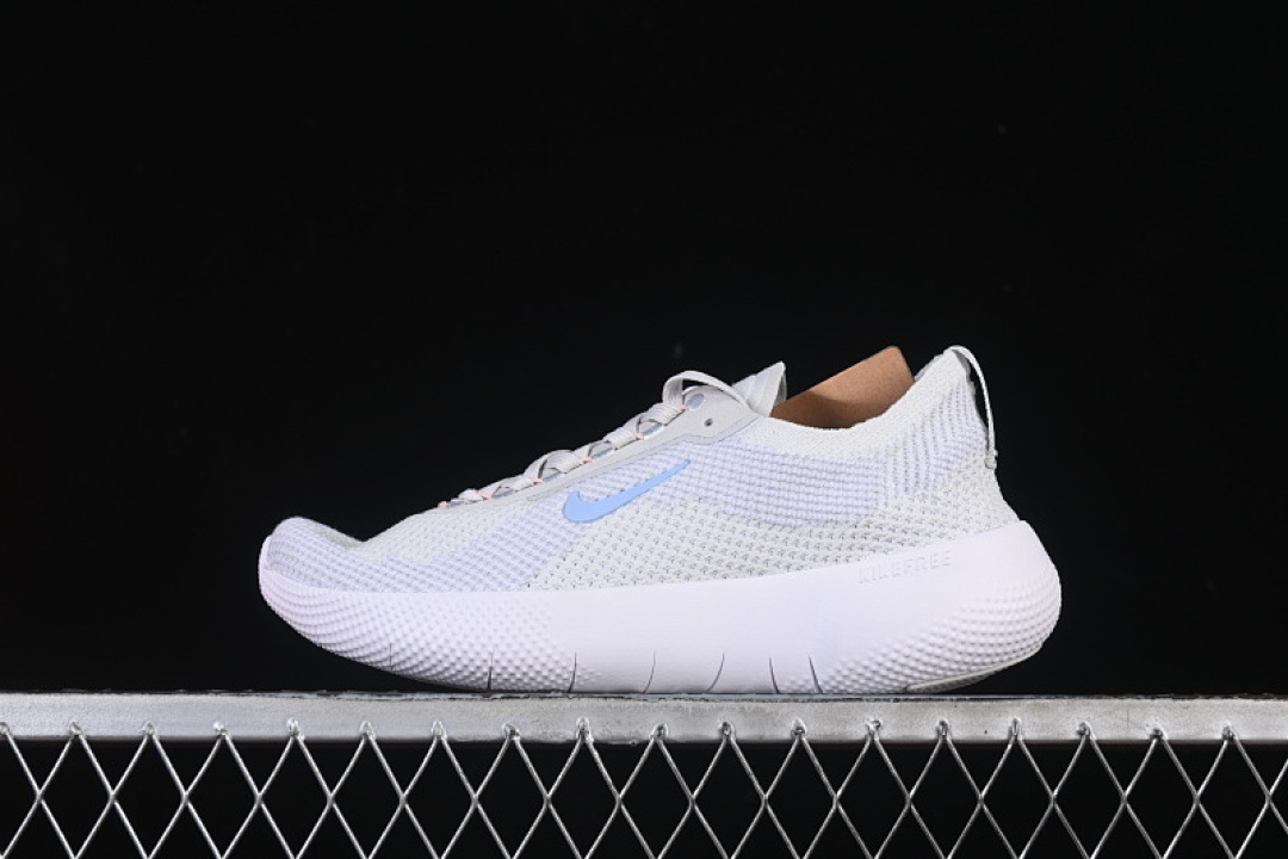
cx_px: 644
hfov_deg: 27.0
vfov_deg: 18.2
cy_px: 430
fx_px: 2683
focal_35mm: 75
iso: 160
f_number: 8
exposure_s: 1/80
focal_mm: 50
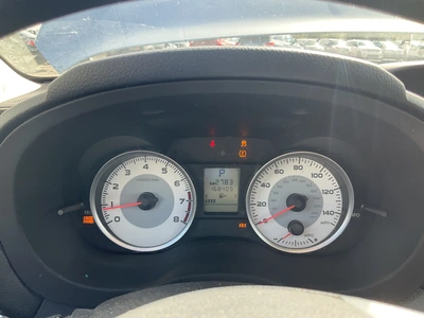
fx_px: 355
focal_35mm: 29
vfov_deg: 48.2
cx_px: 212
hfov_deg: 61.7
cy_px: 159
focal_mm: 3
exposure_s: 1/151
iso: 32
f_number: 1.8
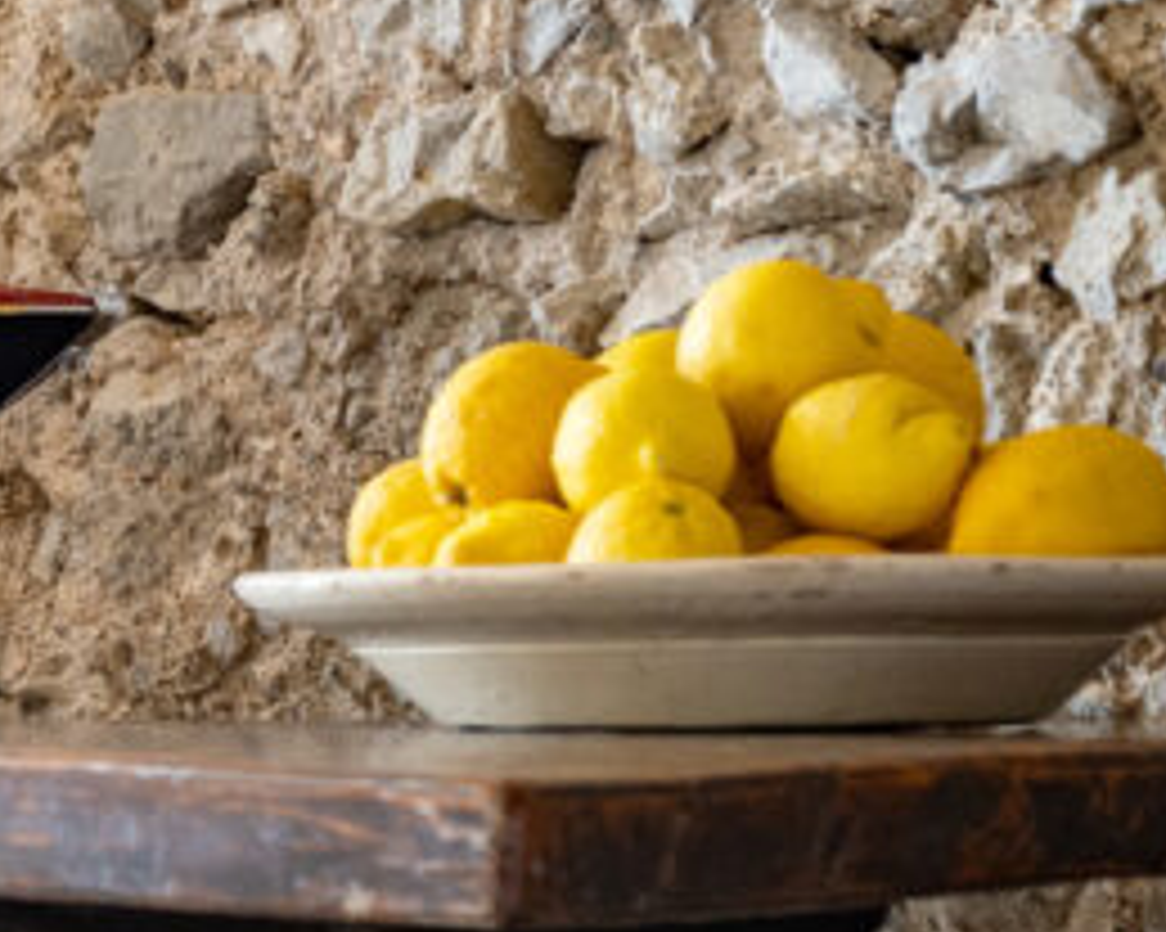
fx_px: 9348
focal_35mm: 271
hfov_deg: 7.0
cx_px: -837
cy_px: 876
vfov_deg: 5.7
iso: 800
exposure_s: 1/40
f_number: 5
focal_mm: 73
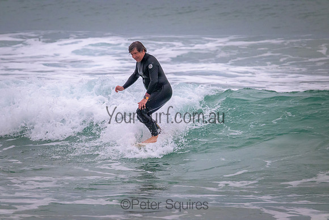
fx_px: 5941
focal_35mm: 650
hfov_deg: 3.2
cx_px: 164
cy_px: 110
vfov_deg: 2.1
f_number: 11
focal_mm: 650
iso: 5600
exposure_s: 1/1250
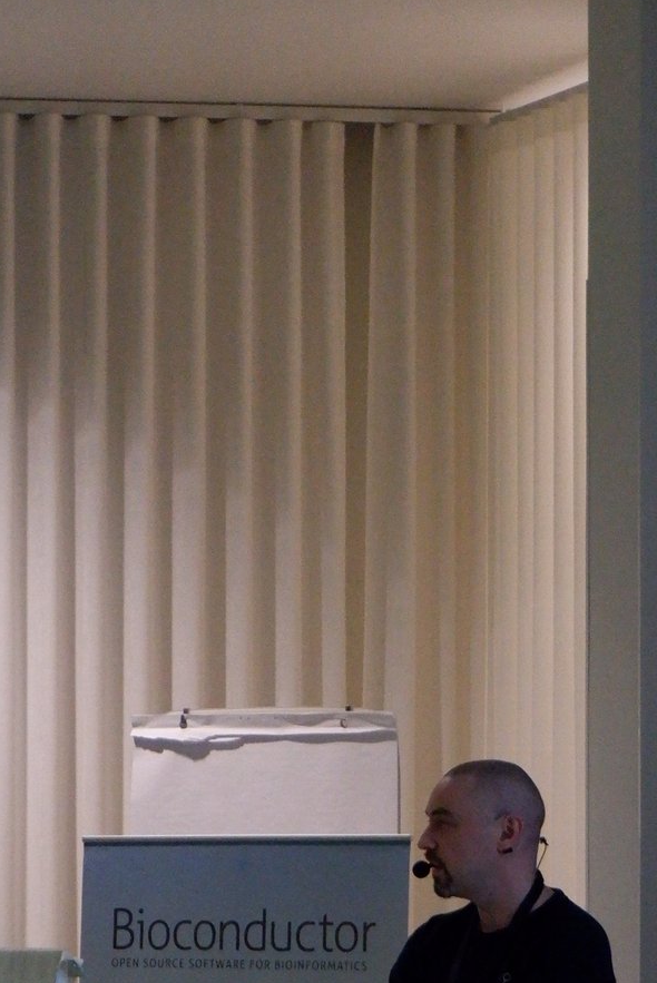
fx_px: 4209
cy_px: 967
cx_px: 403
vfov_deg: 13.2
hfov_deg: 8.9
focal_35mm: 154
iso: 6400
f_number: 5.6
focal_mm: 45
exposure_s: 1/250
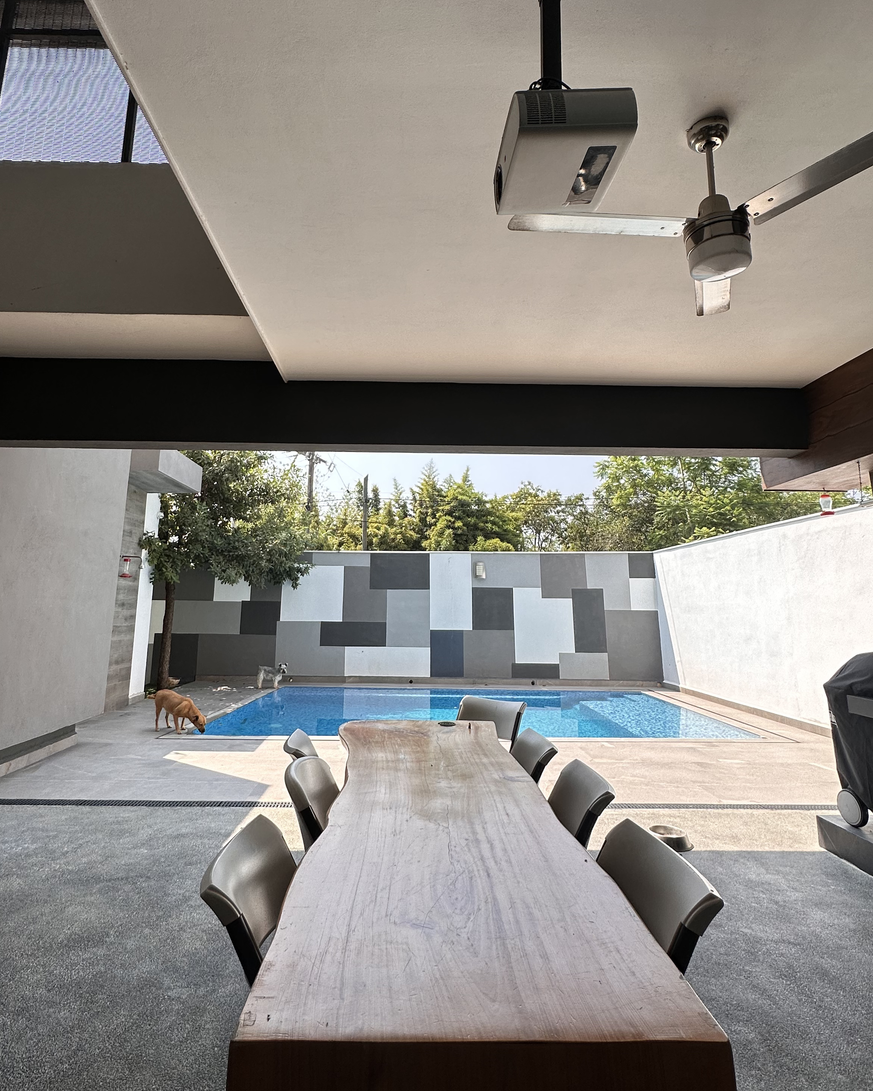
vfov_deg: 83.0
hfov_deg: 70.8
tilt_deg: +11.5
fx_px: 614
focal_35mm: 19
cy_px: 488
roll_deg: -1.1
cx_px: 409
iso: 50
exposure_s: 1/903
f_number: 2.2
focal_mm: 2.22
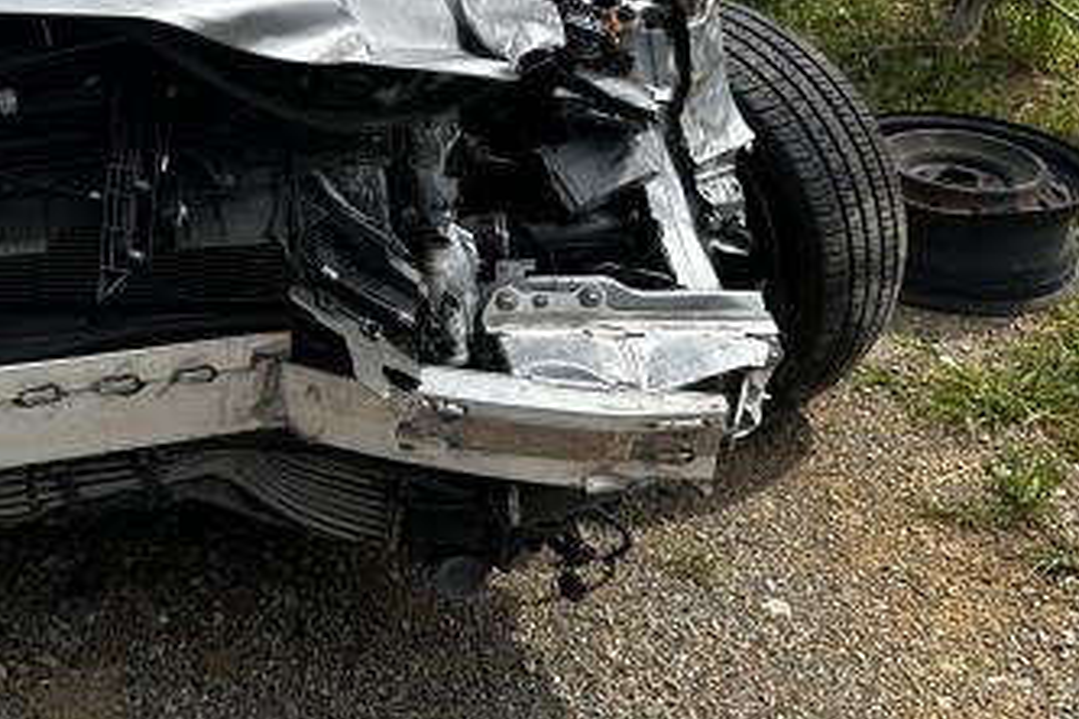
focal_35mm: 60
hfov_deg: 31.4
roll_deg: +1.9
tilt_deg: -20.5
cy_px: 58
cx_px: 49
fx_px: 1798
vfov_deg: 22.0
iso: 80
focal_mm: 6.86
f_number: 1.78
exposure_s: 1/4184
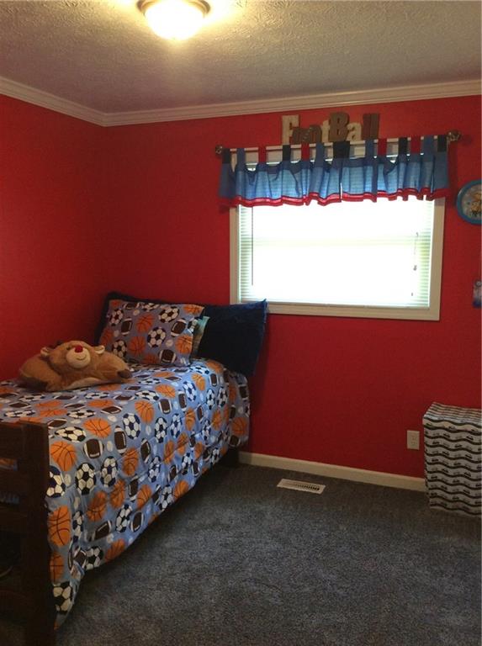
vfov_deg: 56.9
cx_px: 241
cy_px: 323
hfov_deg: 44.0
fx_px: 596
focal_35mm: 32
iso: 125
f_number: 2.4
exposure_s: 1/24
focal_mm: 3.3
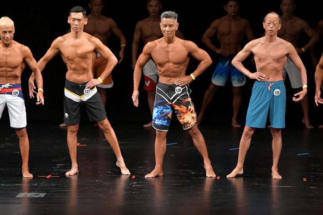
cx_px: 162
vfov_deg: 5.4
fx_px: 2287
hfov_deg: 8.1
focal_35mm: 255
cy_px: 108
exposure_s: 1/400
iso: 3200
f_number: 5.6
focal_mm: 170
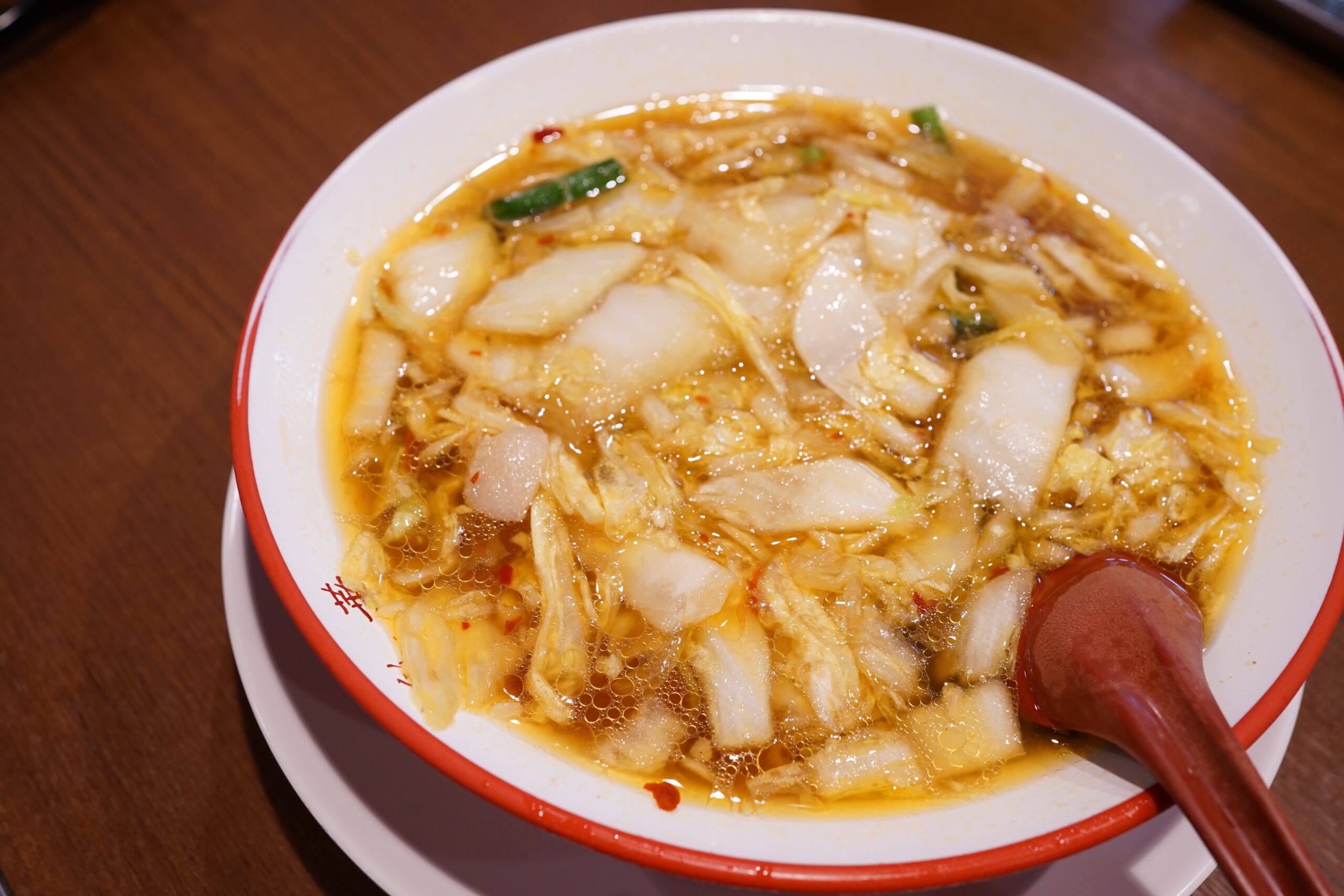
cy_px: 448
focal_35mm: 35
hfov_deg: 54.4
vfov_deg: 37.9
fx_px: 1307
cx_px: 672
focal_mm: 35
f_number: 7.1
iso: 800
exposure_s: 1/25
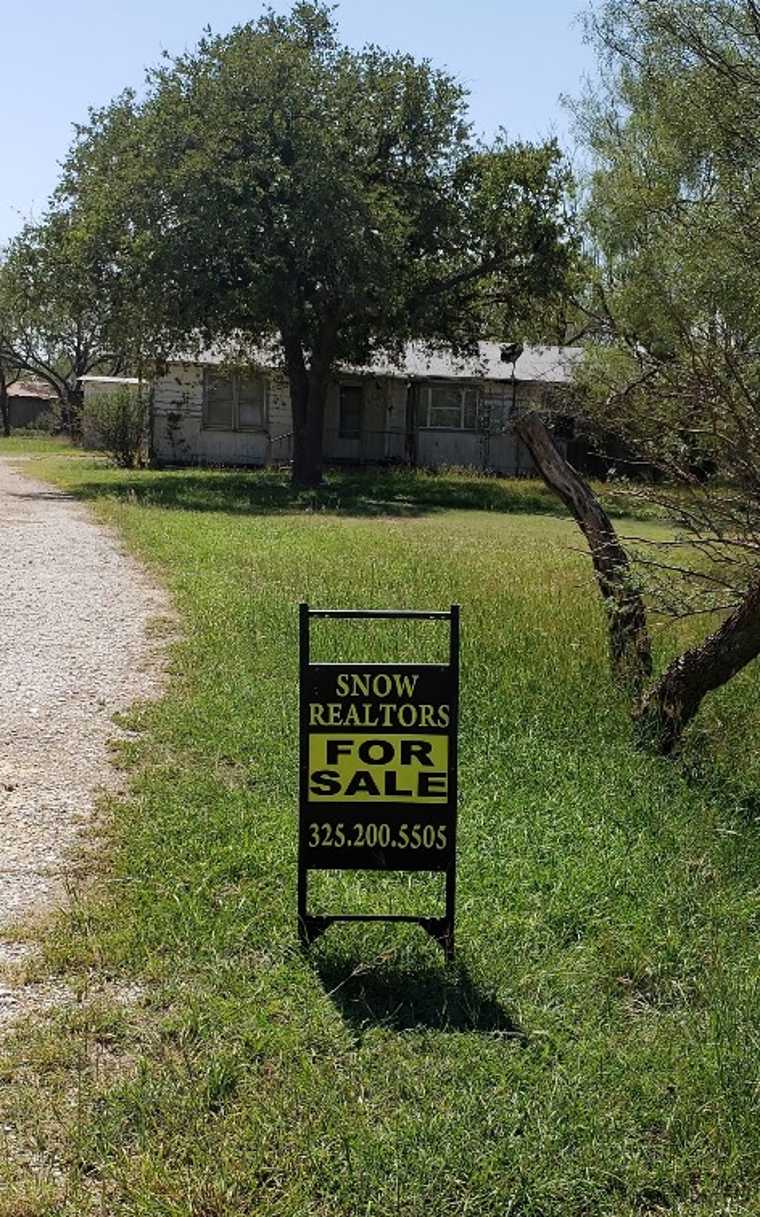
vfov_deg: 66.5
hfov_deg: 44.4
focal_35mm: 28
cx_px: 438
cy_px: 610
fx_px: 929
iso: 50
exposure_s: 1/1554
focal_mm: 4.3
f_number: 2.4
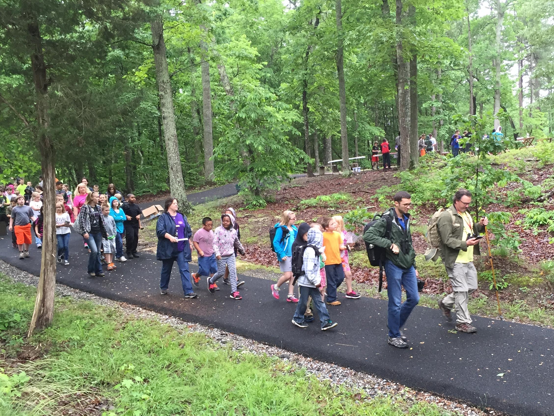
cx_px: 330
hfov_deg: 44.6
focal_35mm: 42
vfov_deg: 34.2
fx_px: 672
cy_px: 246
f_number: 2.2
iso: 32
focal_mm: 4.15
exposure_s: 1/30
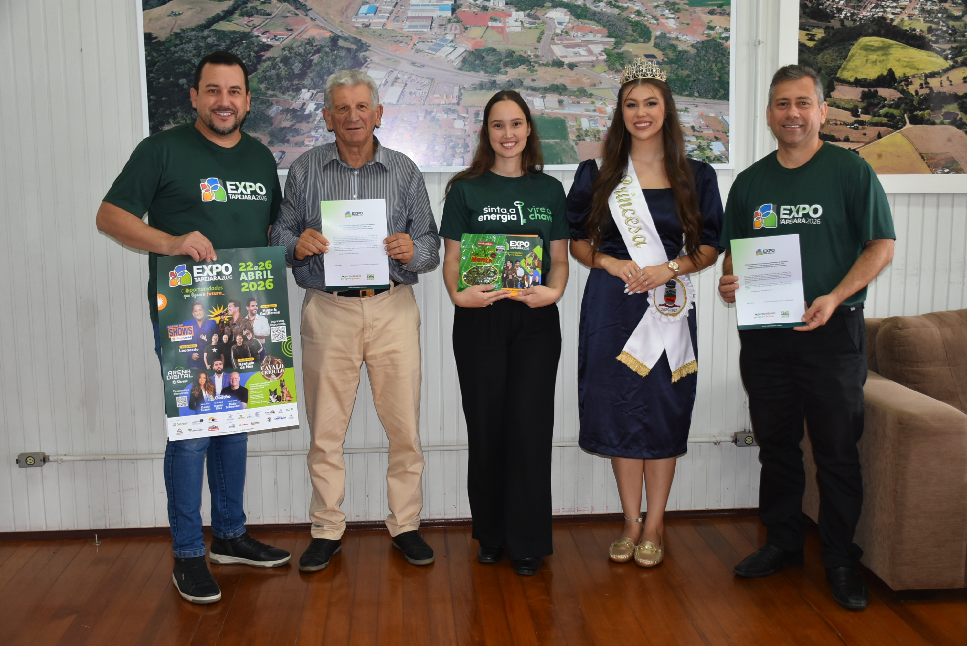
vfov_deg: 33.1
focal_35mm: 40
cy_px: 323
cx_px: 484
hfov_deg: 47.9
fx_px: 1089
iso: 450
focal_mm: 27
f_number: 4
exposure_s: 1/60
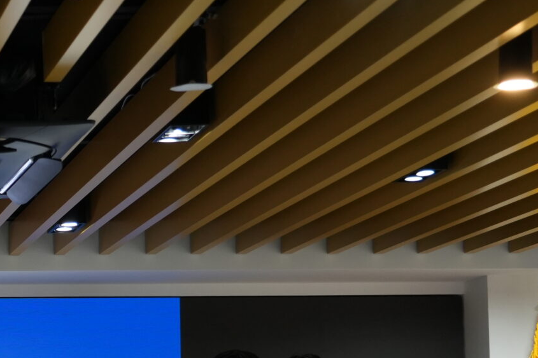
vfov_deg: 13.0
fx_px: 1539
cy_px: 428
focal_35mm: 103
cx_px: -267
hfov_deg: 17.8
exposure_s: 1/40
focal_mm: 34
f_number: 4
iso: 1250
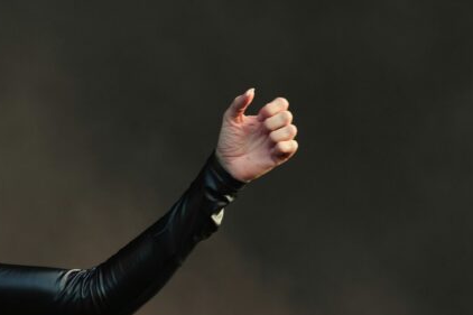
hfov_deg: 4.4
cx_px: 110
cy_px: 260
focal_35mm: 467
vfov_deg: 2.9
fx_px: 6132
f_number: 6.3
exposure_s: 1/320
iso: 1000
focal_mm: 171
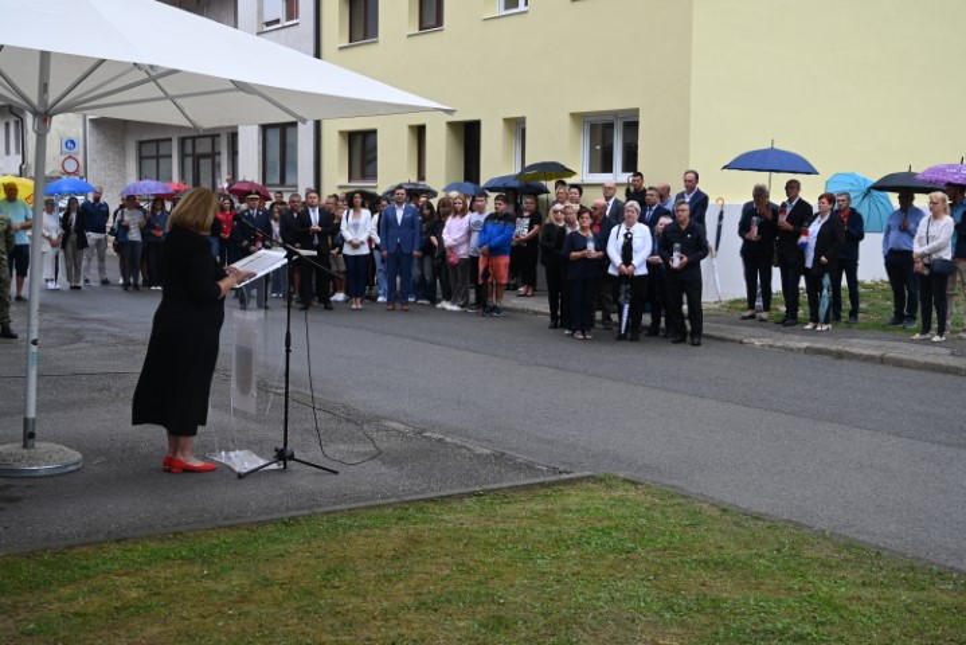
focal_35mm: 45
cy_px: 322
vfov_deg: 29.9
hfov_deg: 43.6
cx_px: 483
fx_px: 1208
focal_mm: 45
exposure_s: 1/250
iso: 200
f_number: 5.6
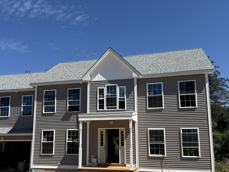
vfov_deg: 39.5
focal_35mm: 36
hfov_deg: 51.2
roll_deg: -0.8
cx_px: 100
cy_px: 105
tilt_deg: +9.7
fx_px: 238
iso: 80
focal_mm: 6.76
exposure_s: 1/6173
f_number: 1.78
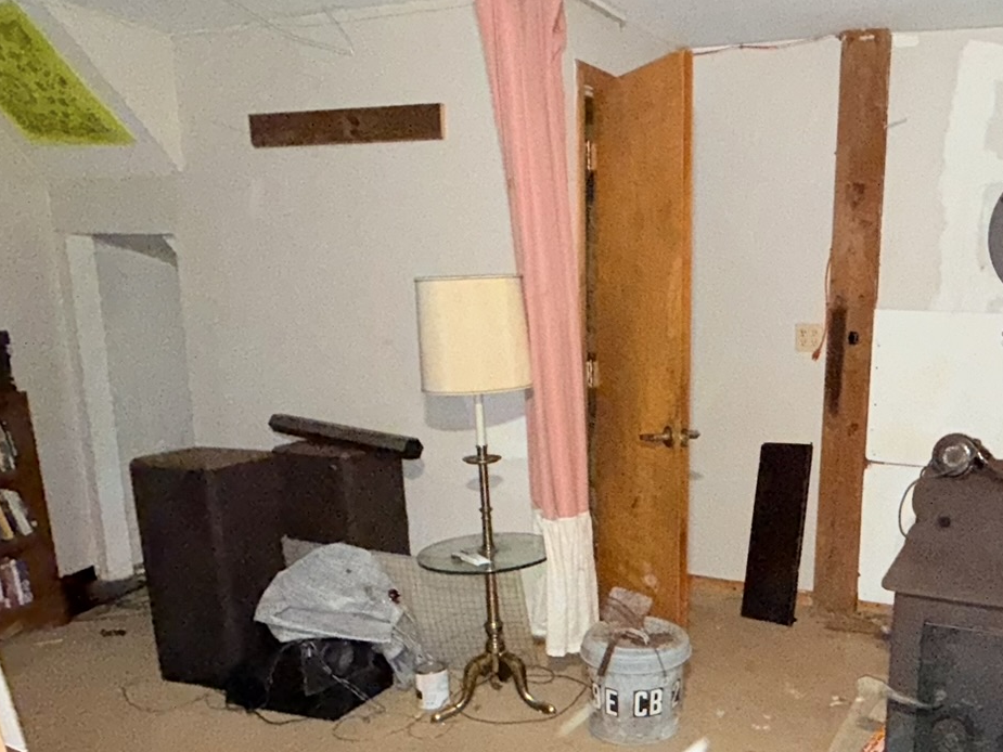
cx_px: 759
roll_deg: -0.8
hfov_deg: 55.4
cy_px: 475
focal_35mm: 31
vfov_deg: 45.0
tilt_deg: -11.2
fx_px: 898
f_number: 2.2
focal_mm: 2.22
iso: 500
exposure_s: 1/40
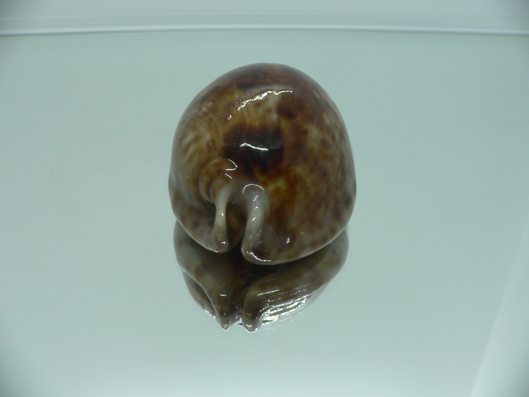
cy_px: 198
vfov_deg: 40.7
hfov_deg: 52.6
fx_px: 535
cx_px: 264
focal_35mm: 35
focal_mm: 4.6
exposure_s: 1/60
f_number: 2.8
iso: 100
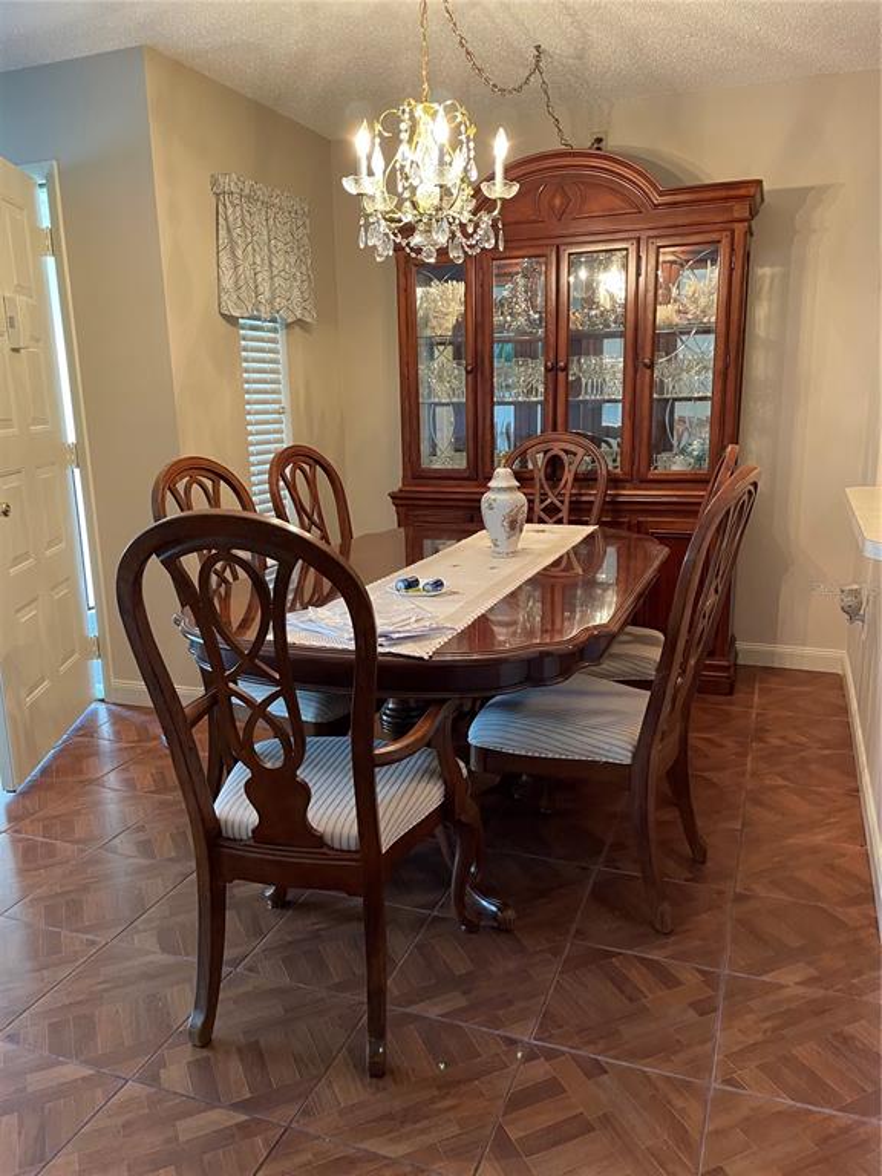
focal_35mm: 26
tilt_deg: -13.0
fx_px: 883
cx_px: 441
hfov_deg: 53.1
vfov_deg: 67.3
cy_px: 588
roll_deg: +1.4
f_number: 1.6
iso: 320
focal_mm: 4.2
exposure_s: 1/60
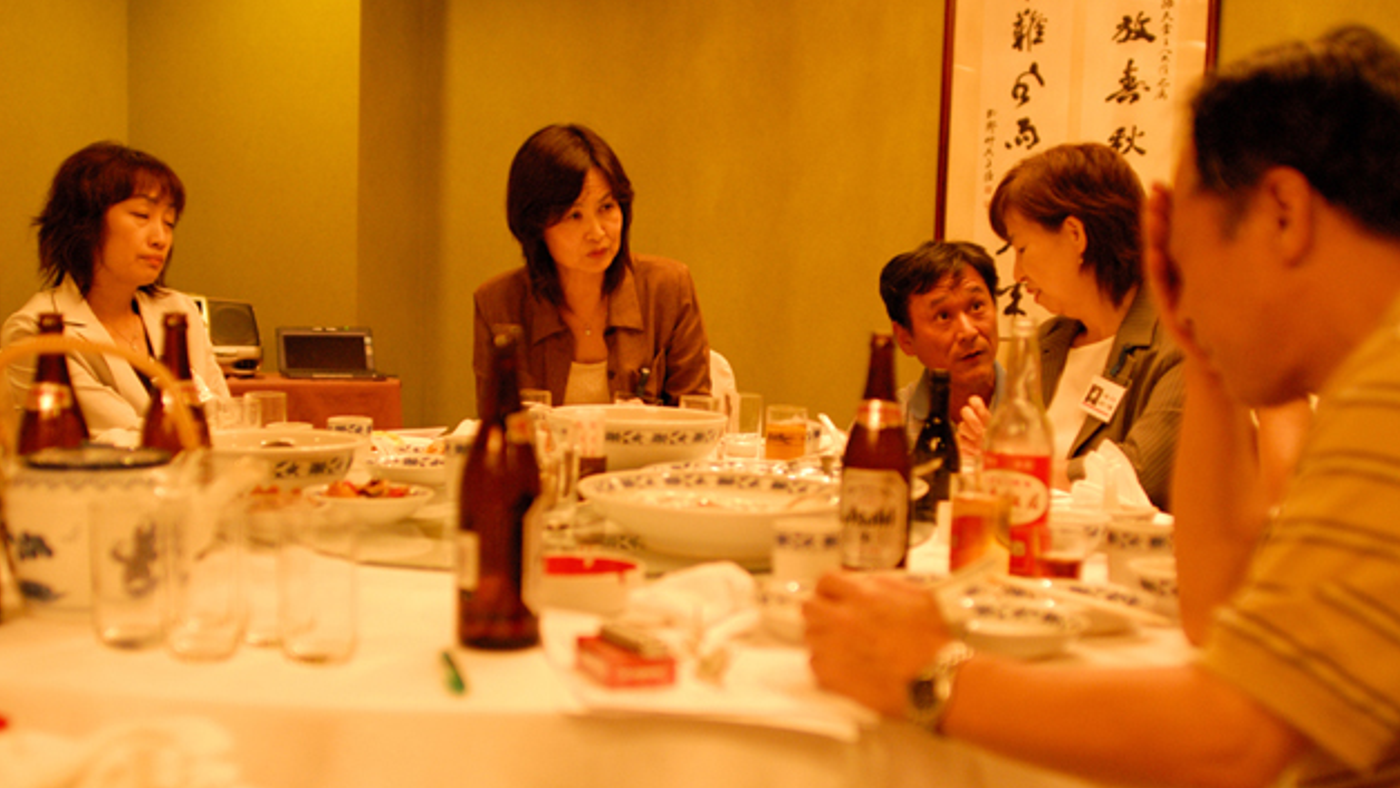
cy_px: 465
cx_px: 703
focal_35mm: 45
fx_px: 1671
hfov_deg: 45.5
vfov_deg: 26.5
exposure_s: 1/90
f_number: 2
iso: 800
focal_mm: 28
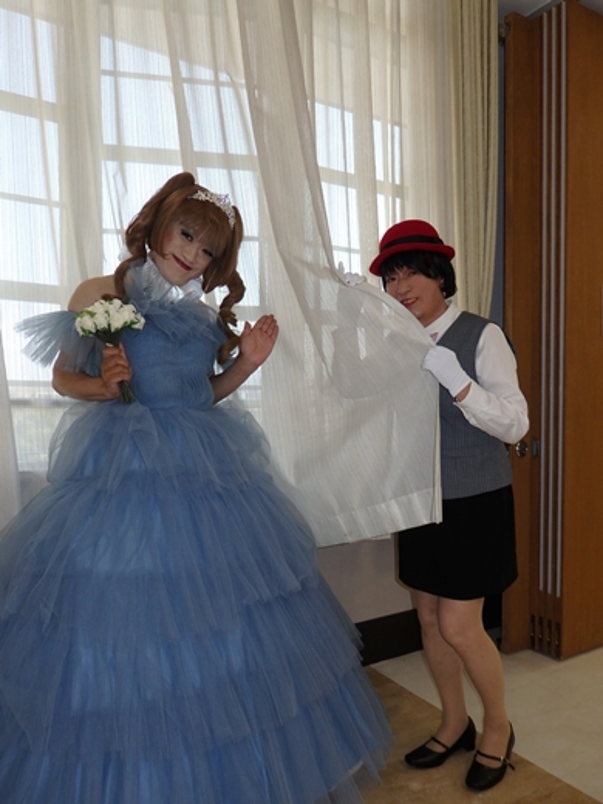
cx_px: 302
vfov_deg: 69.4
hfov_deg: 54.9
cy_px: 402
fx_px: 581
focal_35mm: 25
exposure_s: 1/160
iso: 125
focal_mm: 4.5
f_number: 3
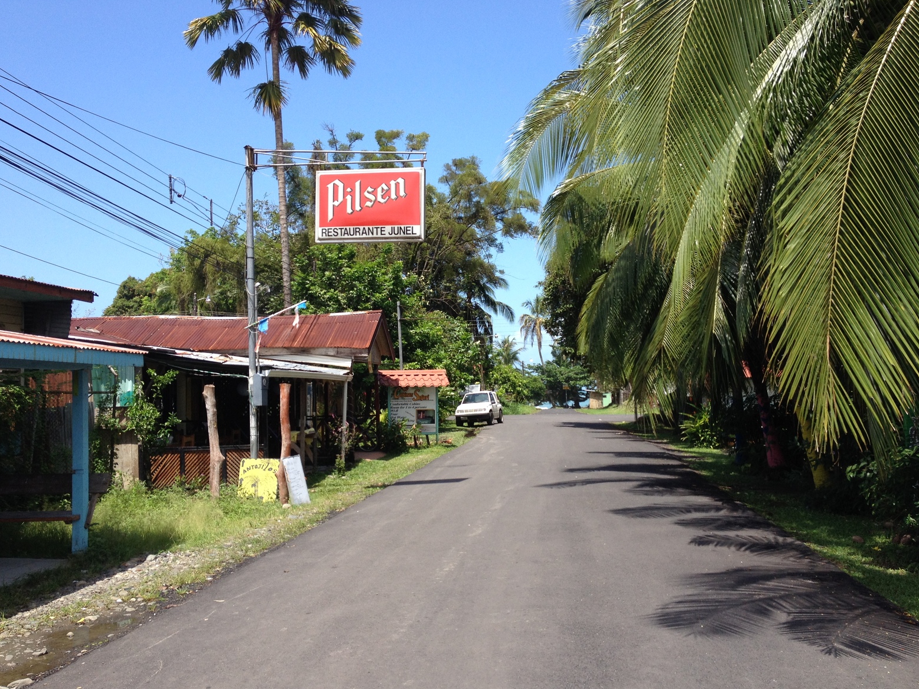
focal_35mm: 36
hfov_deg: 51.4
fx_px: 956
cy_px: 344
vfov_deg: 39.7
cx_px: 462
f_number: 2.4
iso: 50
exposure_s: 1/1042
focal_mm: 4.28
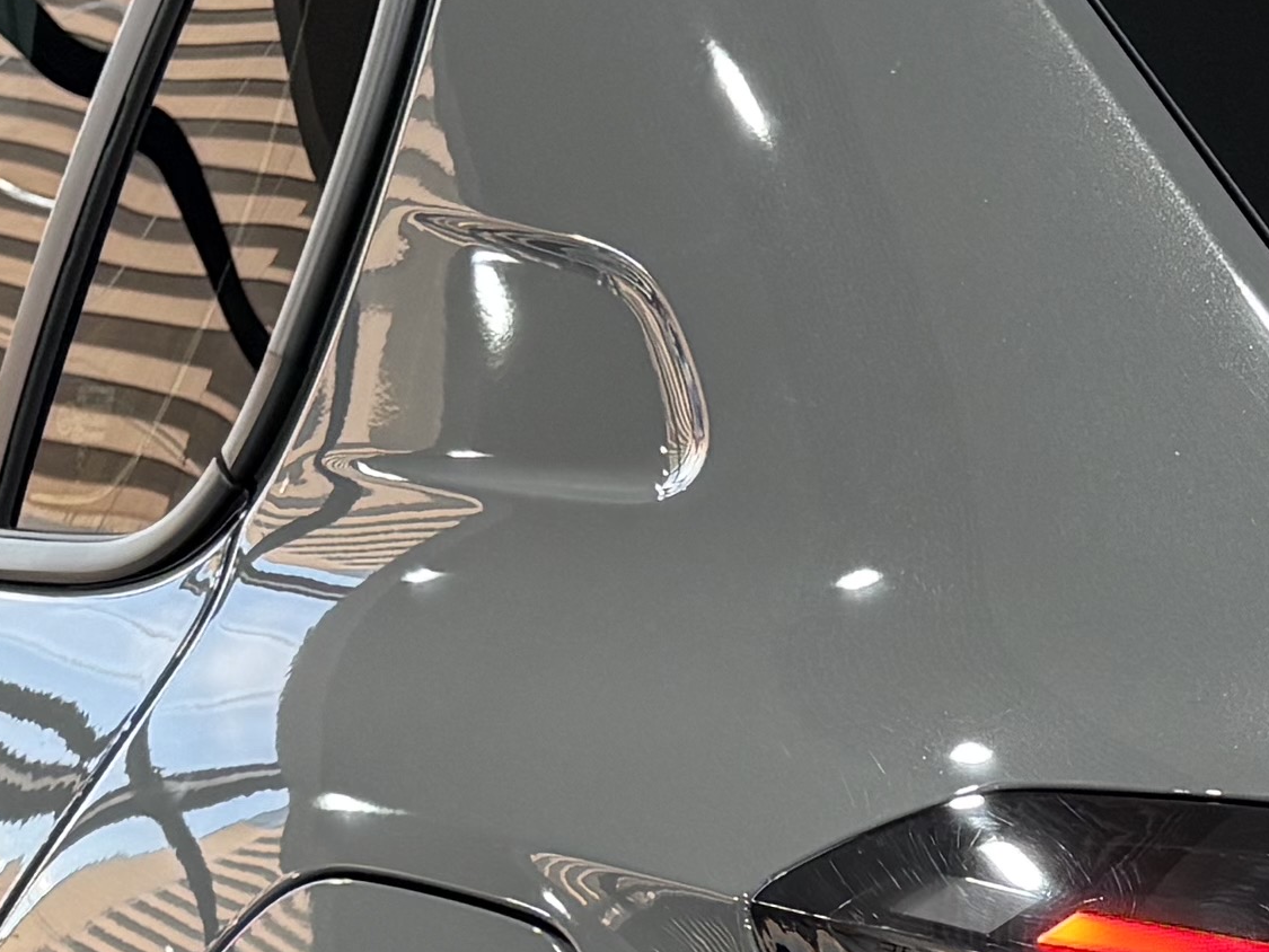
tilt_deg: -18.9
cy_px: 1465
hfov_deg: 14.7
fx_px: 4840
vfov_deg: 10.8
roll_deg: +0.2
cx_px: 1228
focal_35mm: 132
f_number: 1.6
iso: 100
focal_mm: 5.96
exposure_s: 1/60
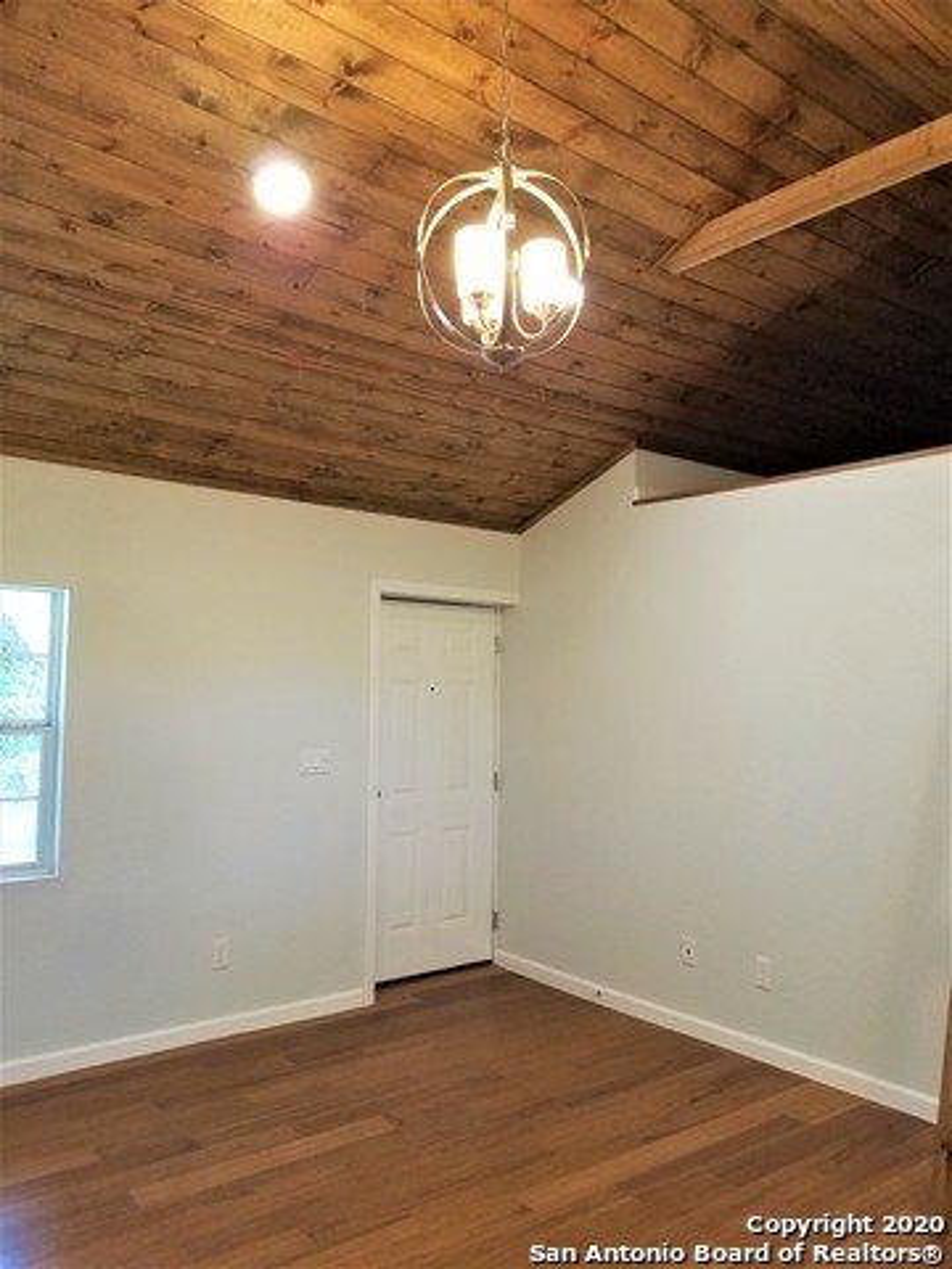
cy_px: 634
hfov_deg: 53.1
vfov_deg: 67.3
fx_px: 953
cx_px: 476
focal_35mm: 26
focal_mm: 4.2
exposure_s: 1/60
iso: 125
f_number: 1.7
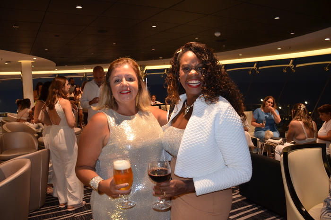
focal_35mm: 27
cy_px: 110
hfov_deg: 67.5
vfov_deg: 47.8
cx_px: 166
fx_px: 248
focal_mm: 18
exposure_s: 1/60
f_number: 3.5
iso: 800
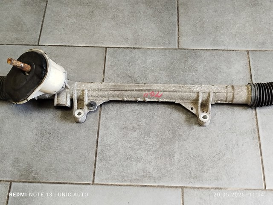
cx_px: 136
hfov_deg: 39.7
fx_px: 379
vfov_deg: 30.3
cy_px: 102
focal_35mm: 48
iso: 400
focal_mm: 5.31
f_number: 1.7
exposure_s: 1/33
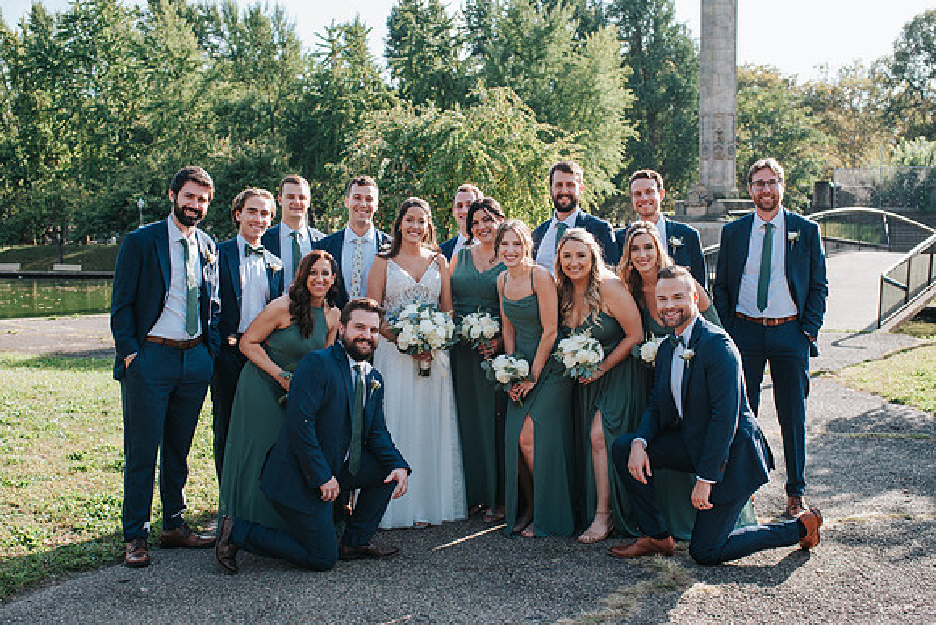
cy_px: 332
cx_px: 471
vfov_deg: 30.9
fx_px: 1129
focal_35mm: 43
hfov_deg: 45.0
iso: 400
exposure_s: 1/1000
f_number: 4
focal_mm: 35
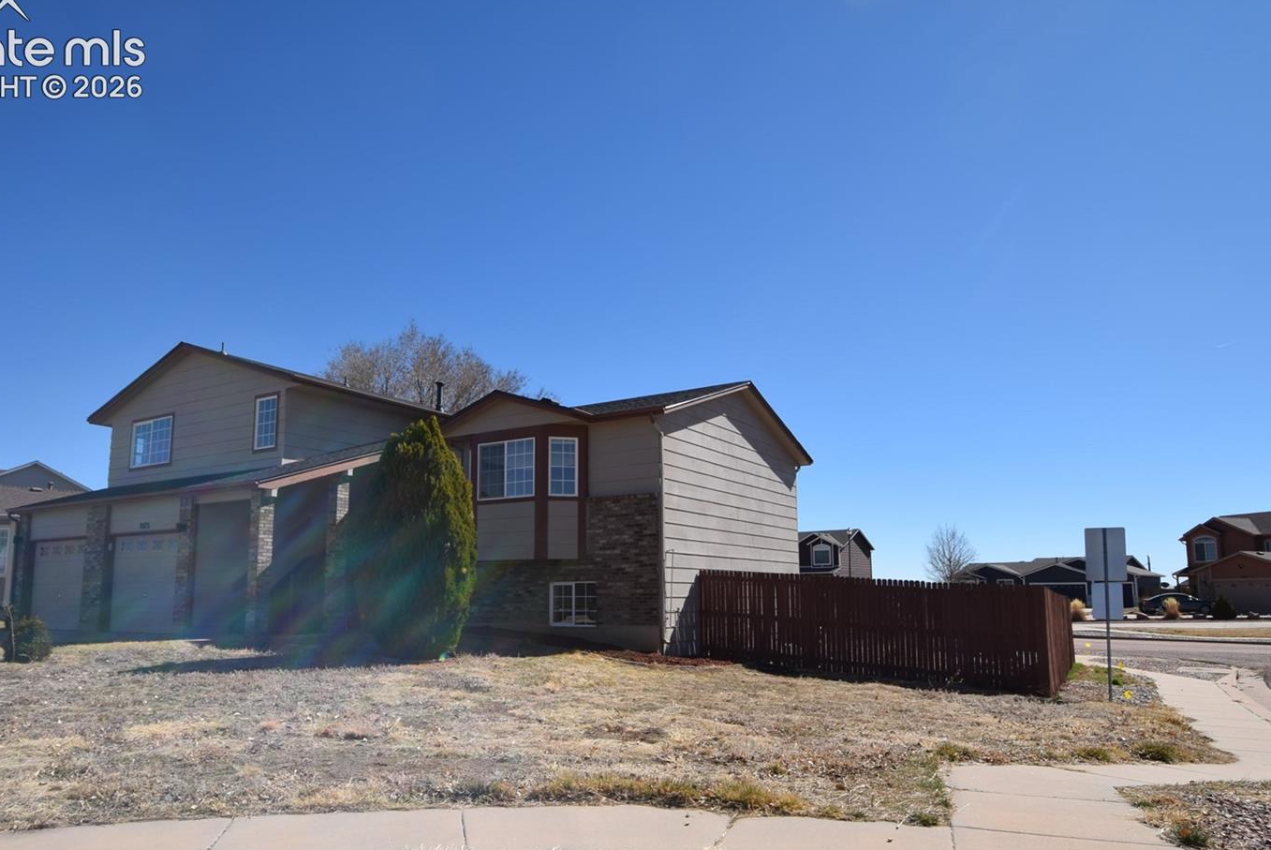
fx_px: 883
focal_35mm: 25
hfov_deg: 71.4
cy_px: 473
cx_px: 613
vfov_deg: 51.3
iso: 100
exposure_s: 1/200
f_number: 11
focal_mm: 14
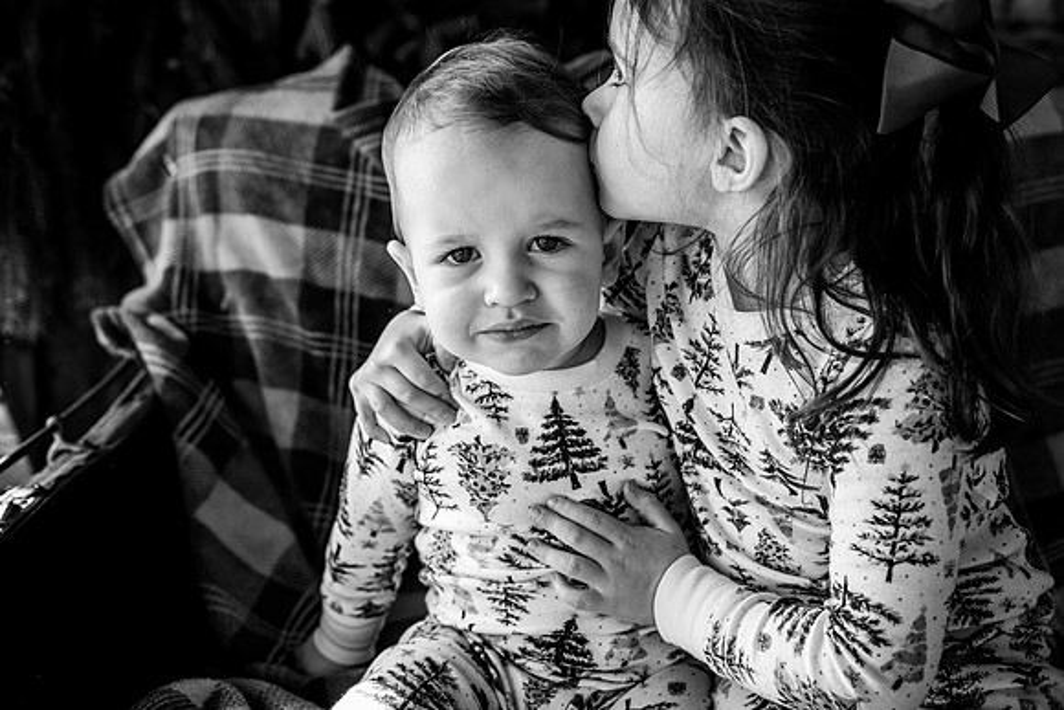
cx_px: 532
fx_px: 1419
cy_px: 355
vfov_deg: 28.1
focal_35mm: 48
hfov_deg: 41.1
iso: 400
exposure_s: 1/250
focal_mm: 48
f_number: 4
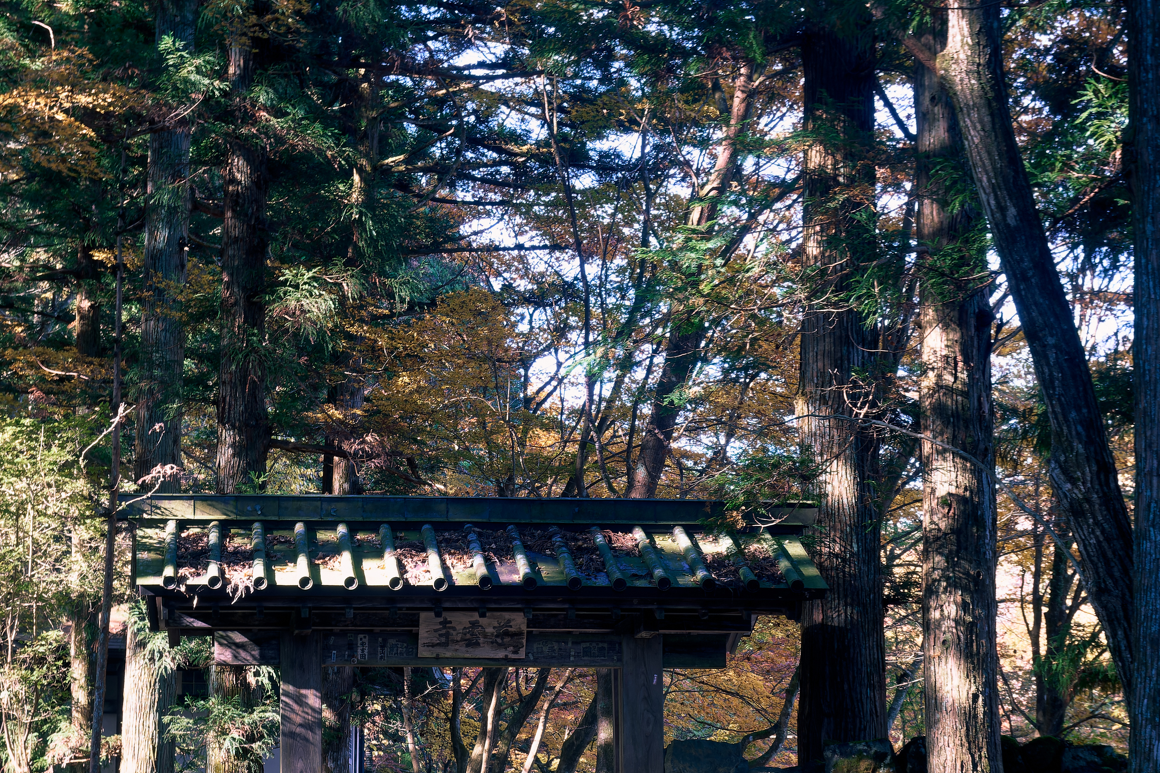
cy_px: 541
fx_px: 2868
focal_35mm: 89
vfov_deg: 15.3
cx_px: 474
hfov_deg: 22.8
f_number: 10
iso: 400
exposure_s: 1/25
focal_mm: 38
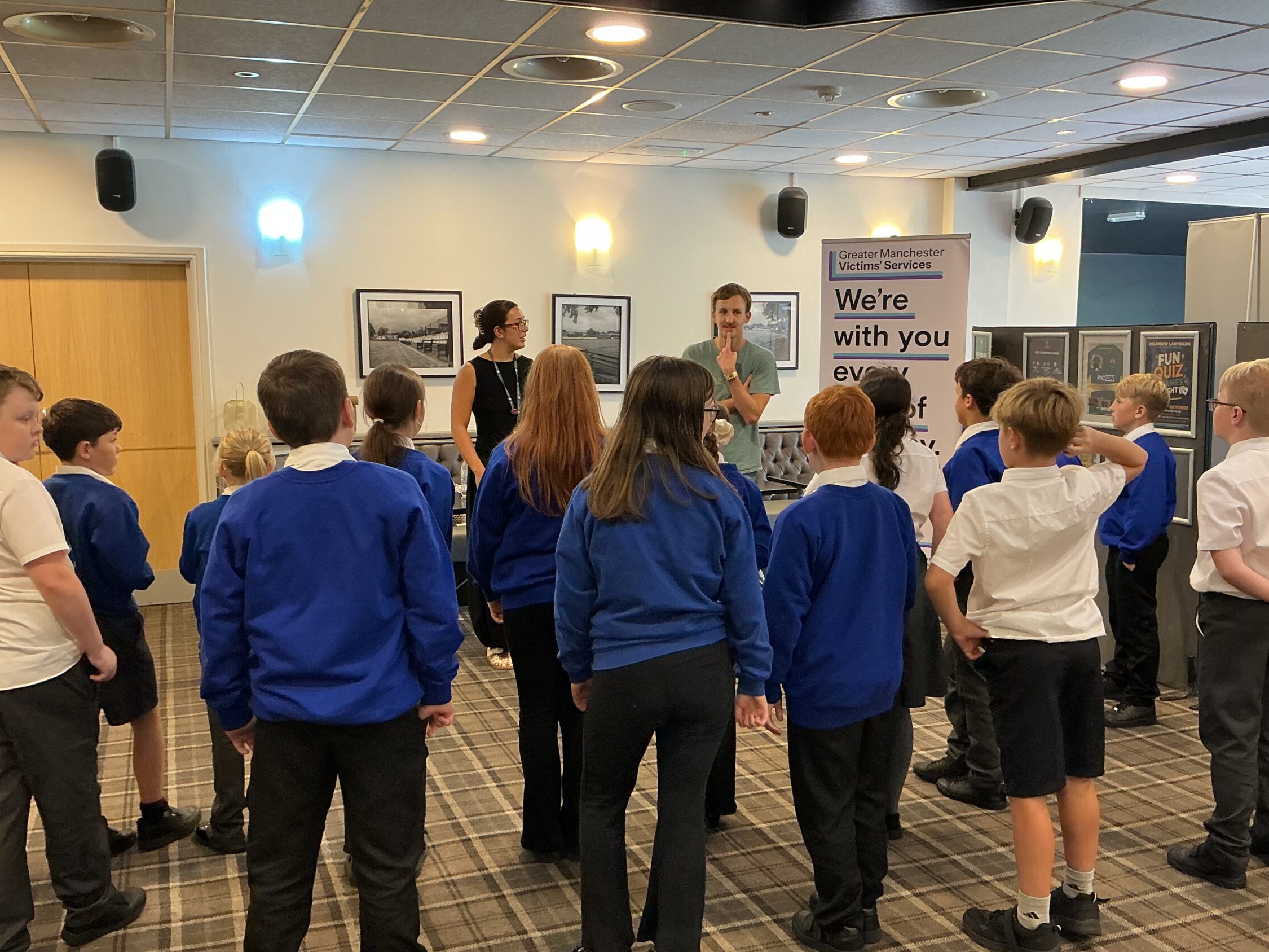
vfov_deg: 42.9
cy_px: 486
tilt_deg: -8.1
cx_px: 652
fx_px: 1210
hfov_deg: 55.3
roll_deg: +0.1
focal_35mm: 33
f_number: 1.8
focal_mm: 3
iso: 80
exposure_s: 1/50
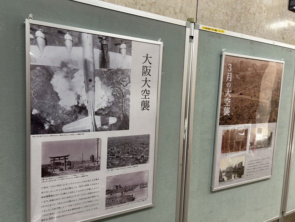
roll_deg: -2.0
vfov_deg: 53.1
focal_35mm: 26
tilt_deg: -9.6
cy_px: 111
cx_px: 148
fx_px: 222
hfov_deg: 67.3
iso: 125
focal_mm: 5.7
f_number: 1.5
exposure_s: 1/64
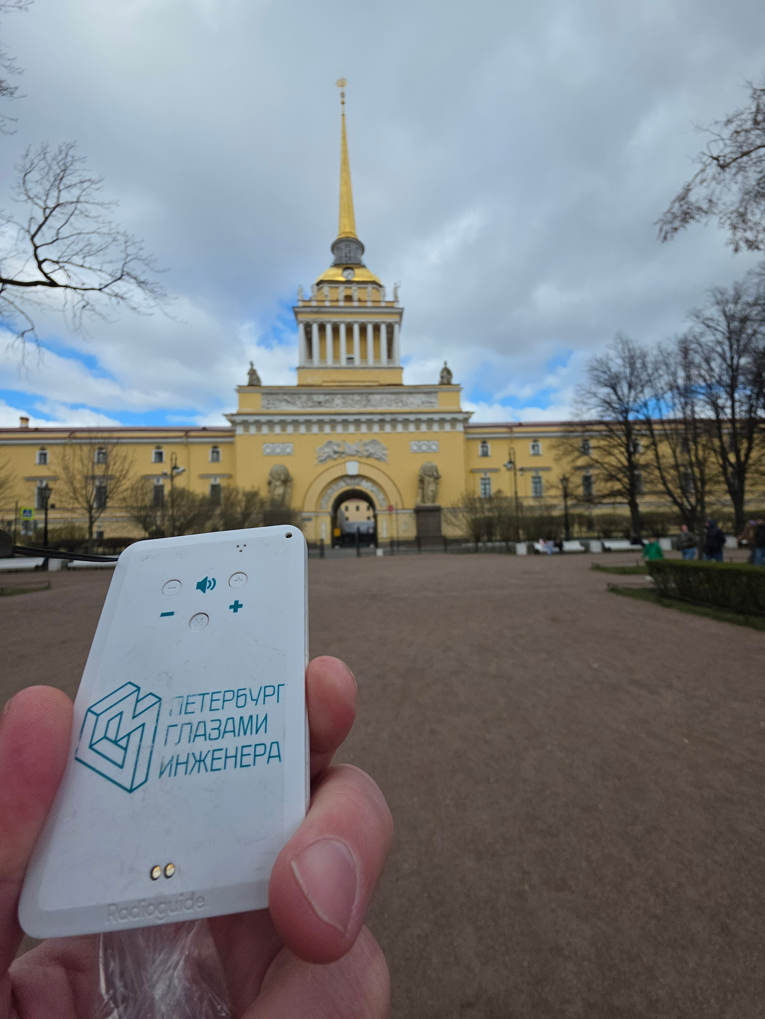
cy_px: 510
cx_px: 382
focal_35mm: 13
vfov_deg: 106.2
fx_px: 383
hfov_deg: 89.9
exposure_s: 1/1854
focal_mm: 2.2
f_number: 1.9
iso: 40
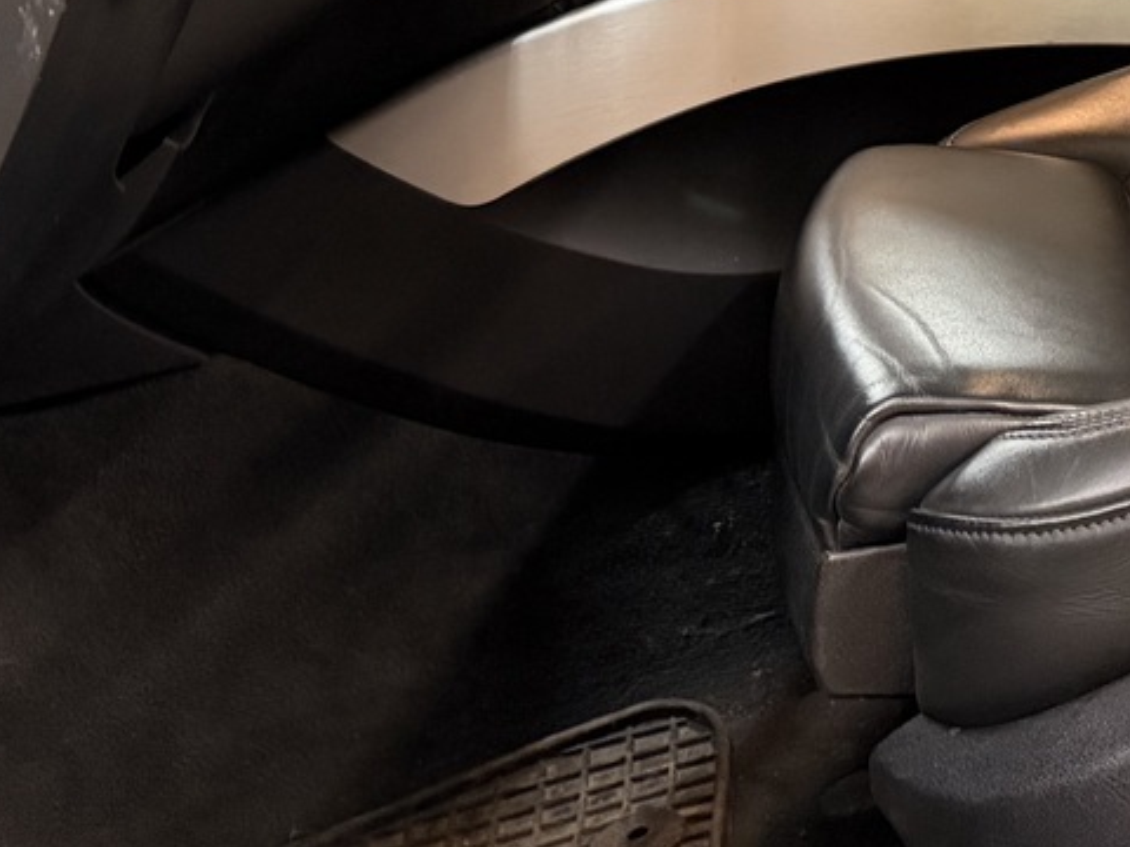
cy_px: -419
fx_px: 2350
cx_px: 1022
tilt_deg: -0.6
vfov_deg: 18.2
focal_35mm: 72
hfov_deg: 26.1
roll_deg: +10.8
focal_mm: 6.76
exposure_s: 1/50
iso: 640
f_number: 1.78
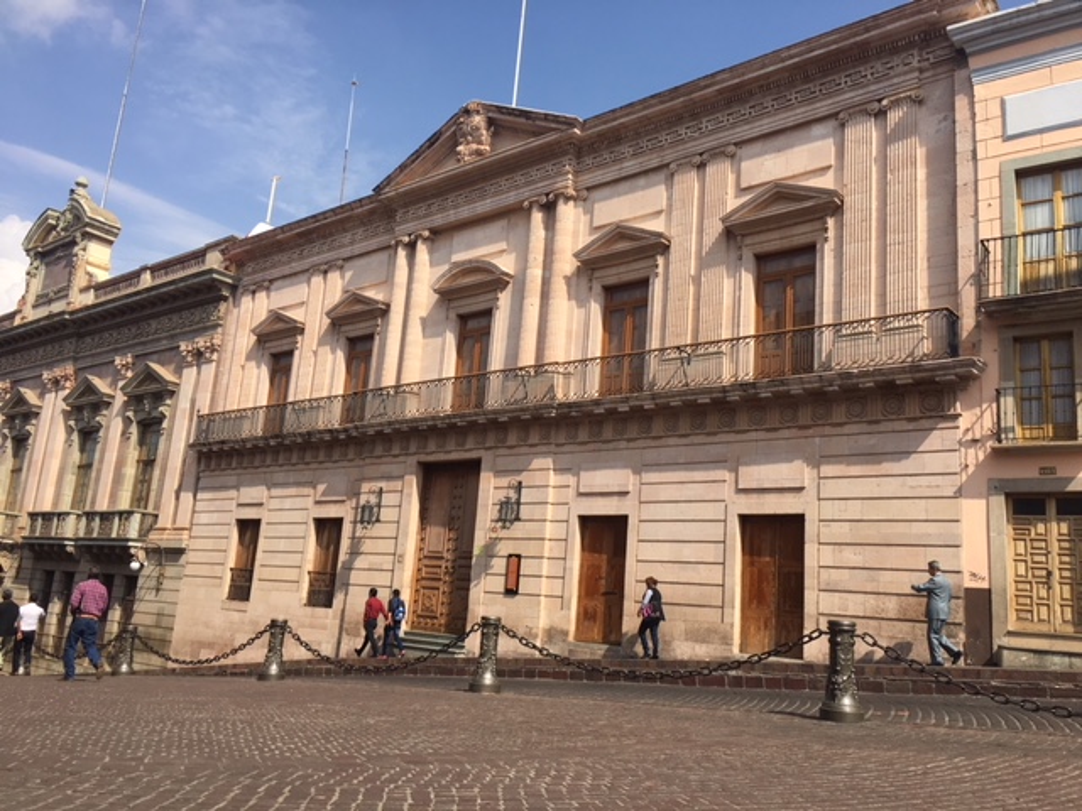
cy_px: 406
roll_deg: -5.2
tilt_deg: +12.9
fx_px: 906
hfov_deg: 61.7
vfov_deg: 48.2
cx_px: 541
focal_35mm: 29
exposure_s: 1/1709
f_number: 2.2
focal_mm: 4.15
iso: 25
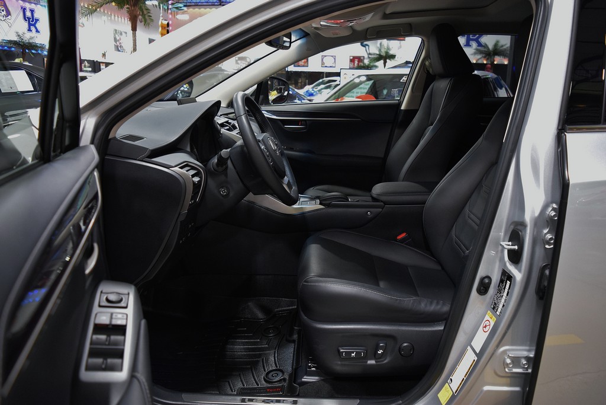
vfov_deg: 47.9
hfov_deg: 67.4
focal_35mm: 27
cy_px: 202
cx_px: 303
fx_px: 455
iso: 3200
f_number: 3.5
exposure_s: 1/60
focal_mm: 18
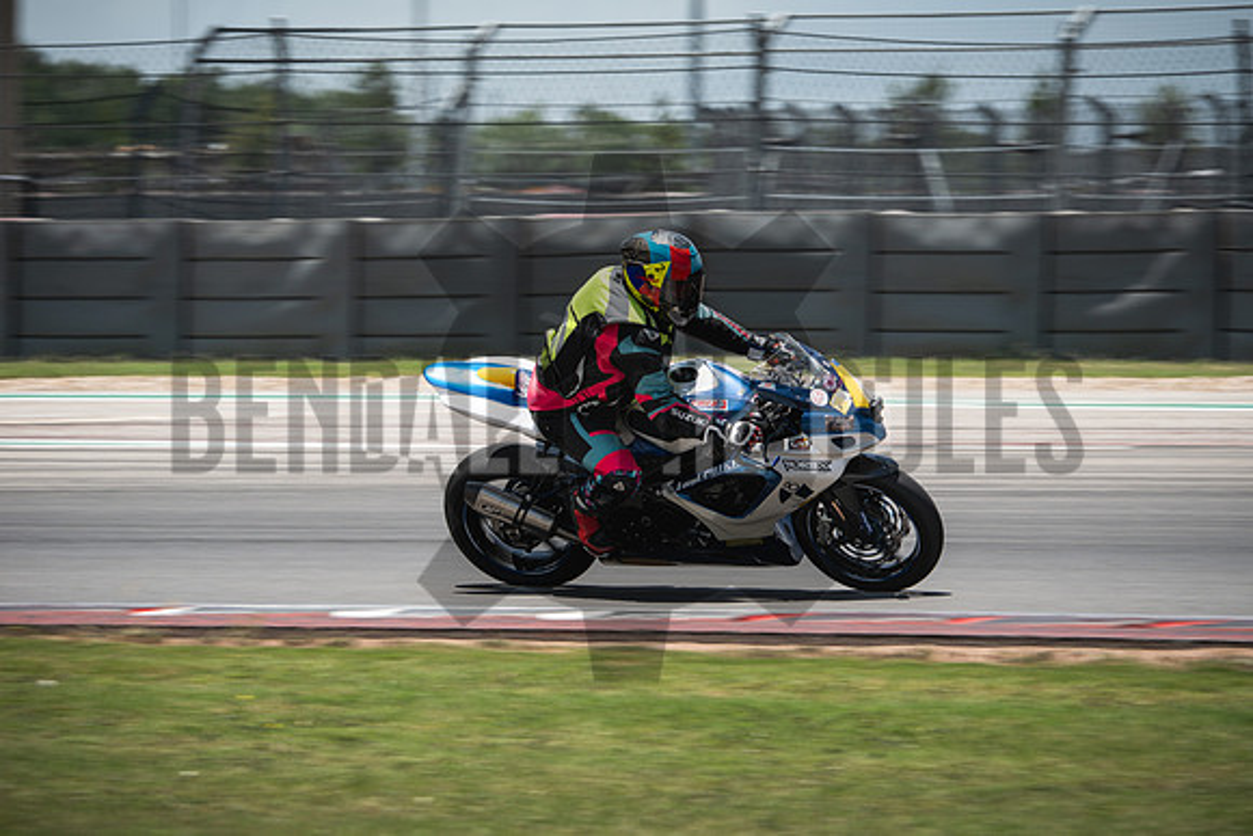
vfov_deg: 4.6
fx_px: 10444
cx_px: 626
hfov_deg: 6.9
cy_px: 418
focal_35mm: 300
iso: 160
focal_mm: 200
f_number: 8
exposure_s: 1/250
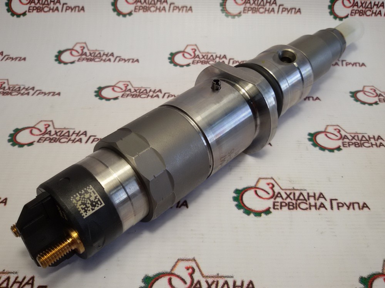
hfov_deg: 58.4
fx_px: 345
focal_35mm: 31
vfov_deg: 45.4
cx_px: 192
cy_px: 144
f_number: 2.4
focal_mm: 2.93
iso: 40
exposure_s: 1/100
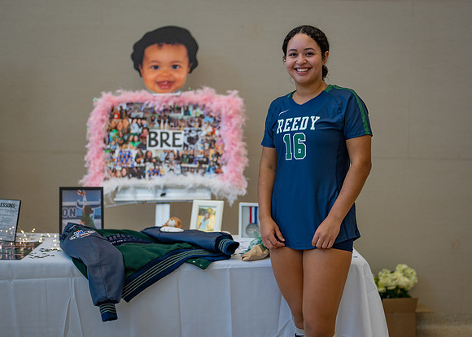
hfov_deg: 33.1
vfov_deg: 23.9
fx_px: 795
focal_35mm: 59
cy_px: 150
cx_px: 241
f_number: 1.2
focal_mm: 50
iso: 160
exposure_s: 1/320
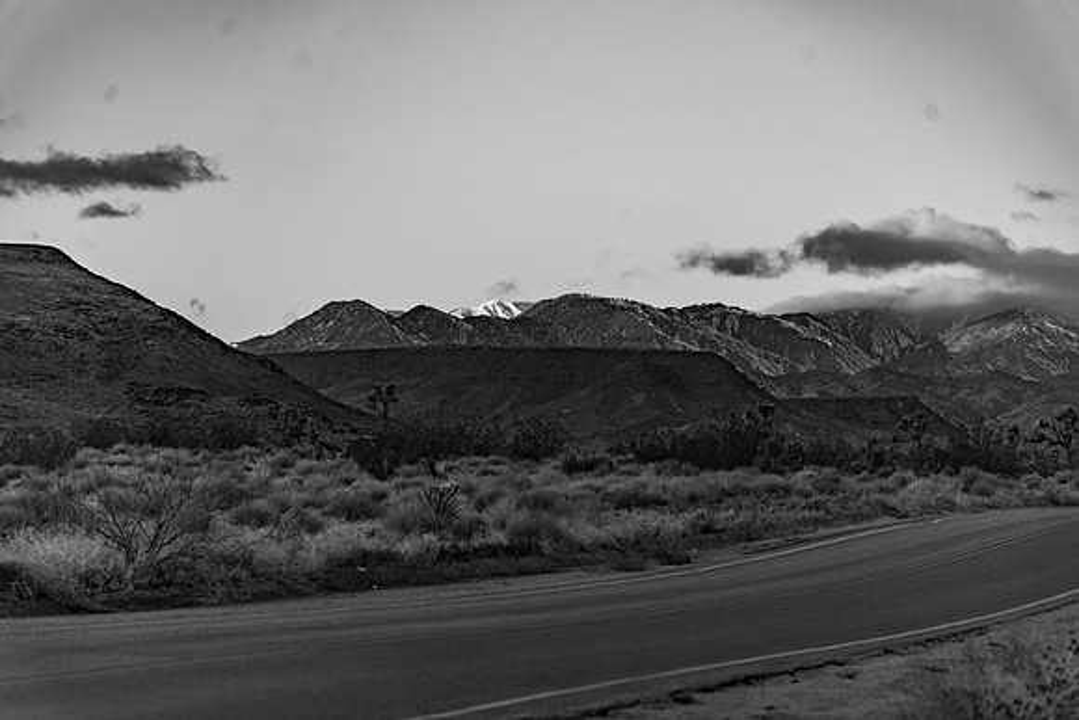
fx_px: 3597
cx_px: 540
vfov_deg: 11.4
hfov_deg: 17.1
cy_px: 360
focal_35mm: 120
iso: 100
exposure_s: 1/640
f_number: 4
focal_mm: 120
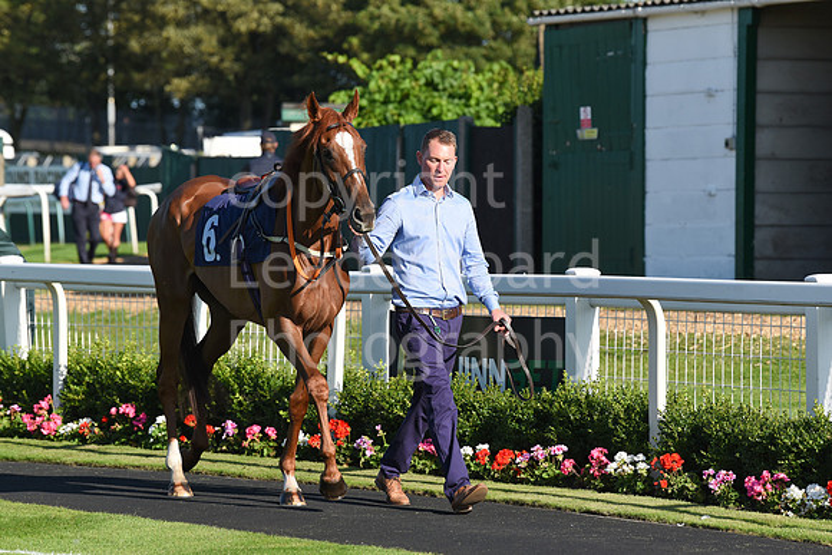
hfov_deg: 10.3
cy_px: 278
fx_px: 4623
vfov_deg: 6.9
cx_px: 416
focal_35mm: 200
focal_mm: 200
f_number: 6.3
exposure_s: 1/2500
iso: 640
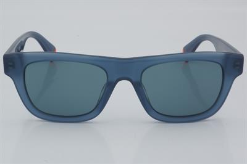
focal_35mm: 82
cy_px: 82
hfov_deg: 24.6
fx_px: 566
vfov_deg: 16.5
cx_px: 124
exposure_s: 1/3
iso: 100
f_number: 32
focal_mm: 55
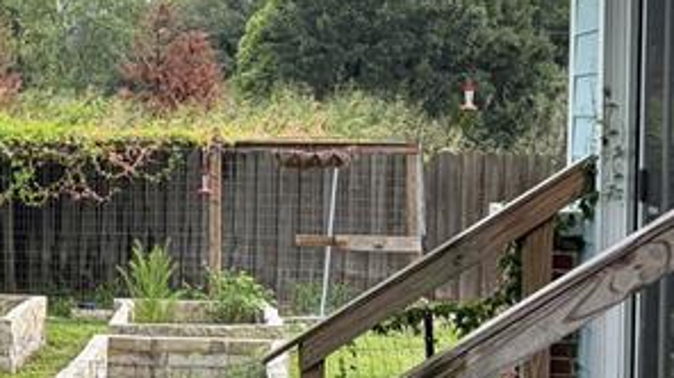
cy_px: 173
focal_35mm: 98
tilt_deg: -1.7
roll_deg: +0.0
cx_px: -123
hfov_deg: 20.5
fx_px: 1750
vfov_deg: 12.3
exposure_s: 1/1239
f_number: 1.6
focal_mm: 5.96
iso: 64
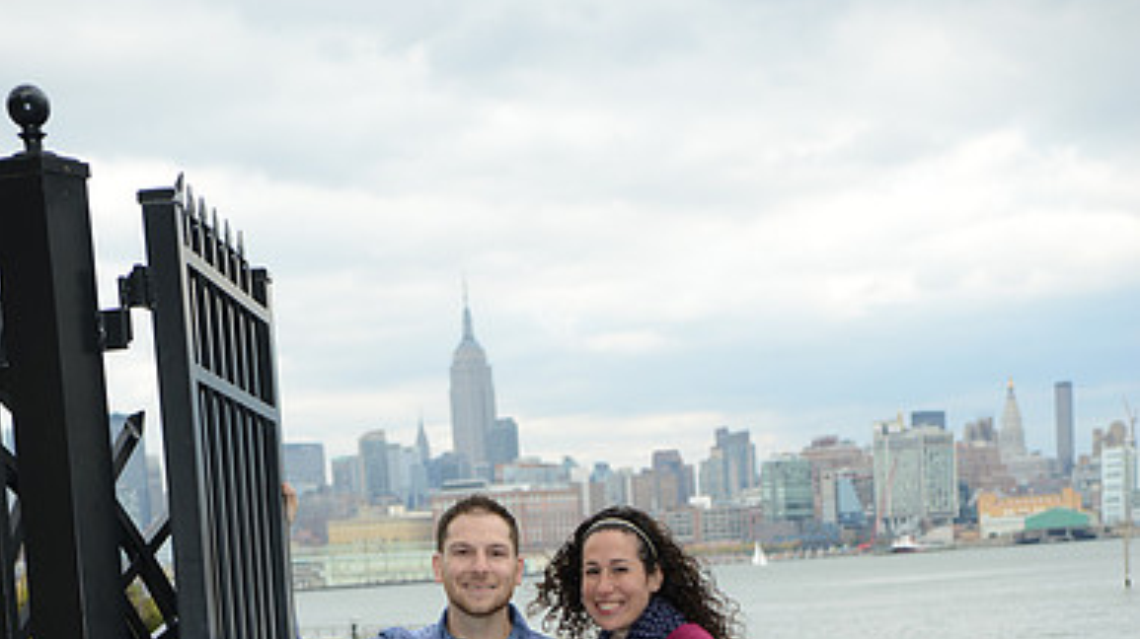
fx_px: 2387
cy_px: 778
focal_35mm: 79
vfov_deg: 14.7
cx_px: 570
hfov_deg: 26.9
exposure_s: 1/250
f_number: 5.6
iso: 250
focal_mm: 50
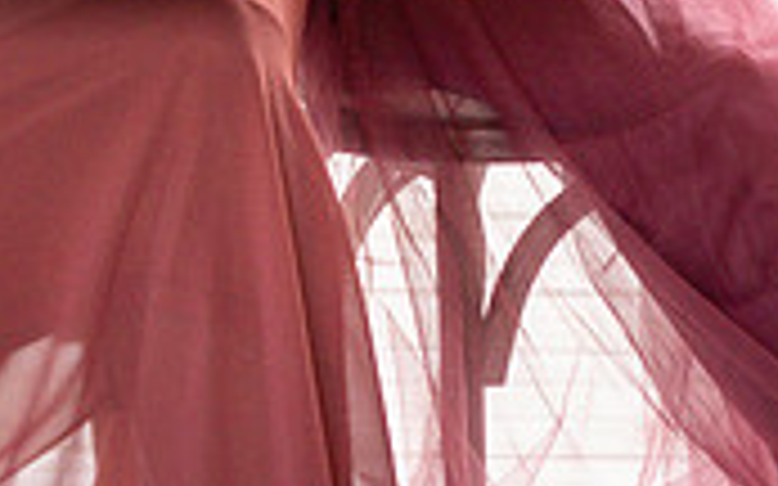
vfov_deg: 3.4
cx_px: -145
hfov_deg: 5.5
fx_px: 8012
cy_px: -623
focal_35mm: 378
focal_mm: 85
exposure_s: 1/160
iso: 1600
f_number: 4
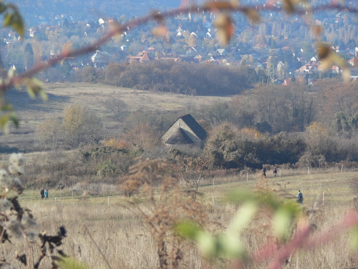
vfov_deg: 8.5
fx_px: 1800
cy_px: 134
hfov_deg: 11.4
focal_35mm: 174
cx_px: 179
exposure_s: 1/100
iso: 80
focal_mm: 36.8
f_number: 4
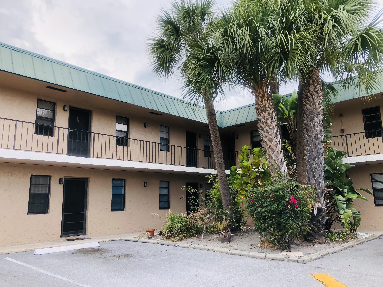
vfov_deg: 49.7
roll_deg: +1.6
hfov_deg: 63.4
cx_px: 192
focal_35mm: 28
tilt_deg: +10.9
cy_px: 144
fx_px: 310
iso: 20
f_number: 1.8
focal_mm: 4
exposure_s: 1/197
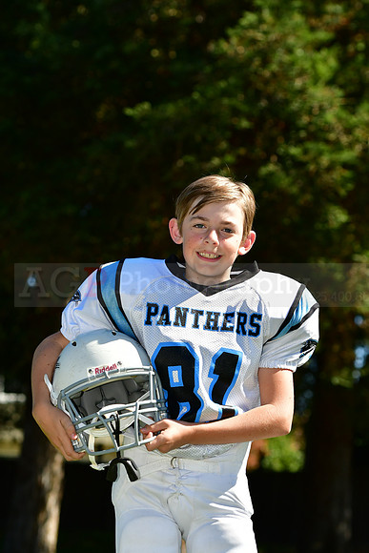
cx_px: 184
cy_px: 276
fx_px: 2189
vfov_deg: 14.4
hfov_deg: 9.6
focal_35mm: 142
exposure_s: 1/2500
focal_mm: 95
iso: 400
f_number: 4.5
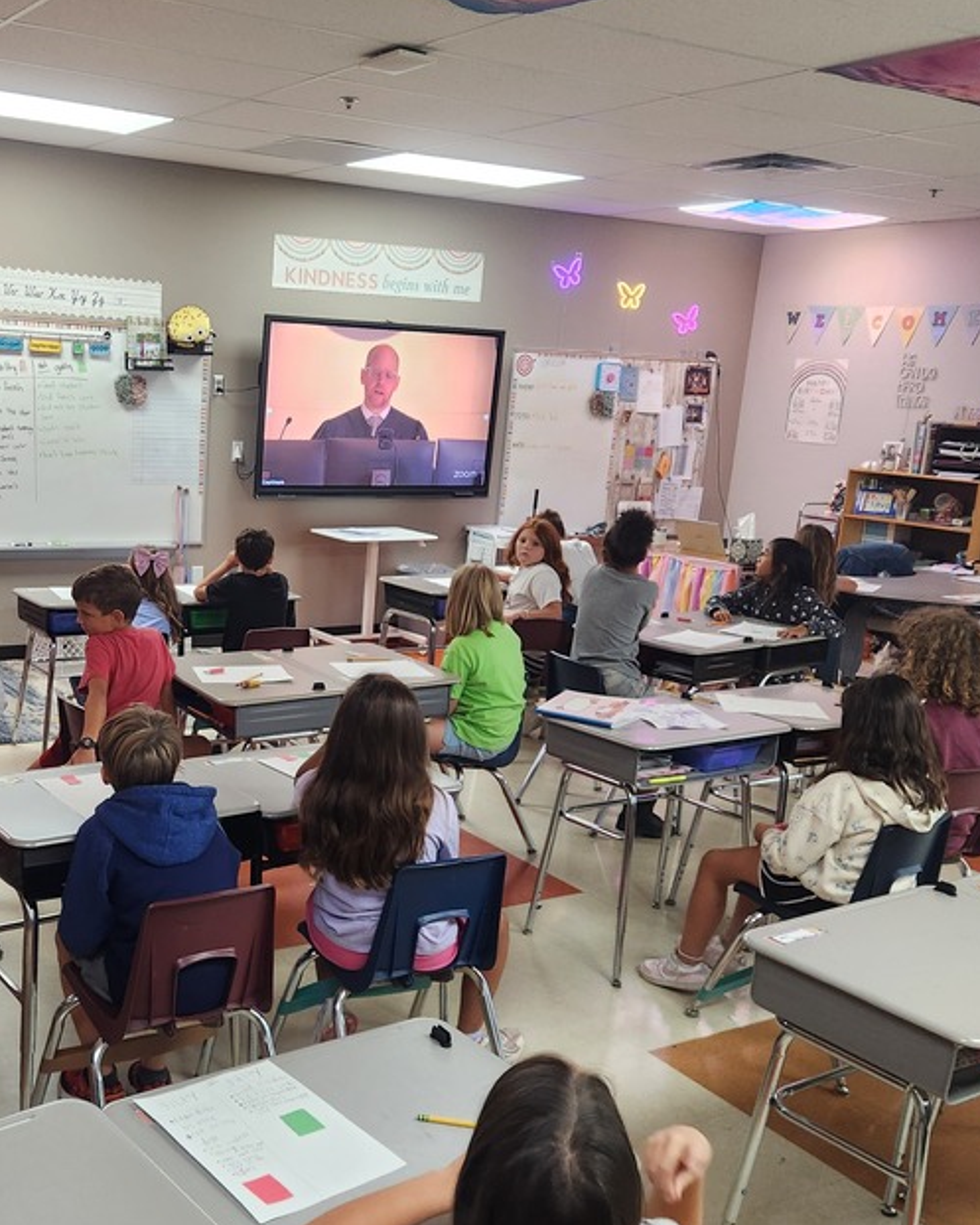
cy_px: 681
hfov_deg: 39.1
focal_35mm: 37
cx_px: 250
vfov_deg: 49.0
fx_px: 1341
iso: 250
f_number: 1.8
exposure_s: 1/120
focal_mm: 5.4
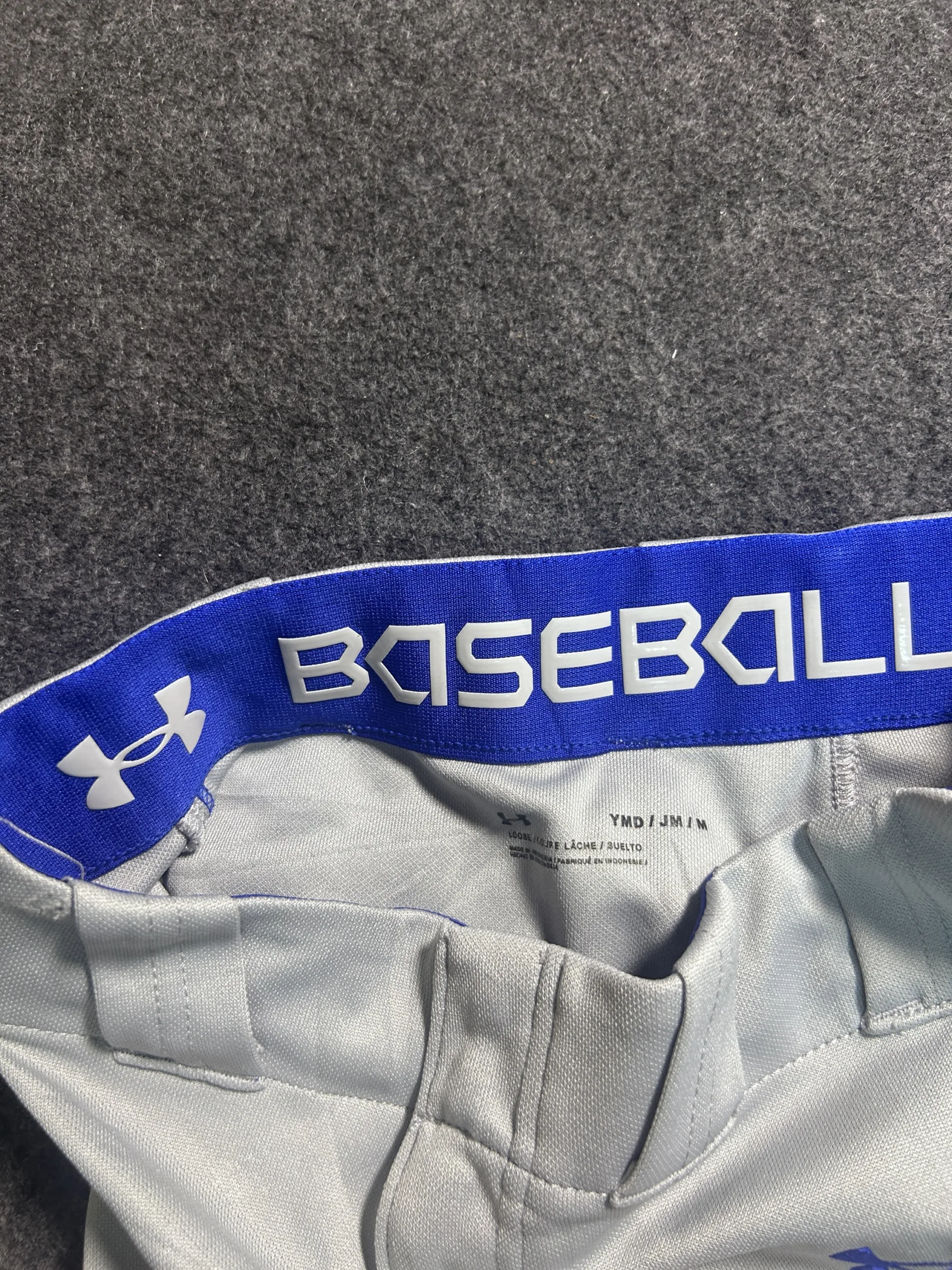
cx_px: 476
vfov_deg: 67.3
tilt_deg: -48.8
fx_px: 953
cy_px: 635
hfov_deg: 53.1
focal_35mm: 26
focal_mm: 5.7
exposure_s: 1/50
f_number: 1.5
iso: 125
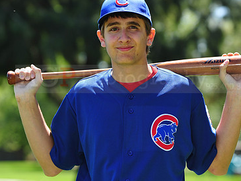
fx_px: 1755
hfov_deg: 7.9
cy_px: 73
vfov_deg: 5.9
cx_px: 126
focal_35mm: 252
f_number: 5.6
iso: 200
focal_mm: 165
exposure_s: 1/320
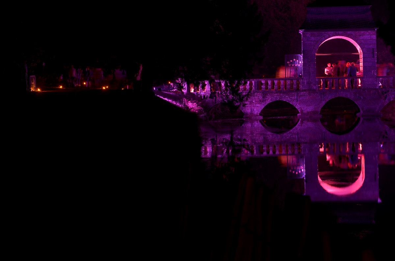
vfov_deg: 15.6
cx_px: 198
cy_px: 130
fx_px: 952
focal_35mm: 87
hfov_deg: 23.4
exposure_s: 1.3
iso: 100
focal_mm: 58
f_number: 5
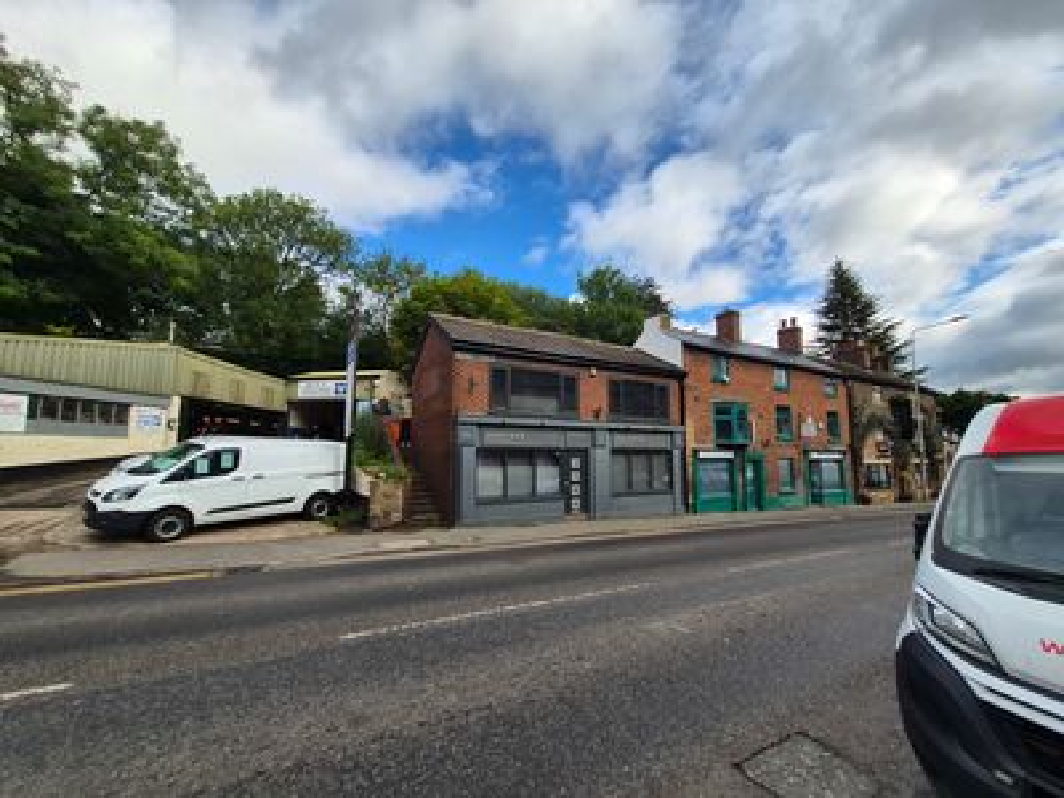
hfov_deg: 106.2
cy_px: 399
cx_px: 532
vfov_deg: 89.9
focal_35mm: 13
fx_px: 400
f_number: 2.2
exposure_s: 1/1456
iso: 50
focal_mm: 1.74
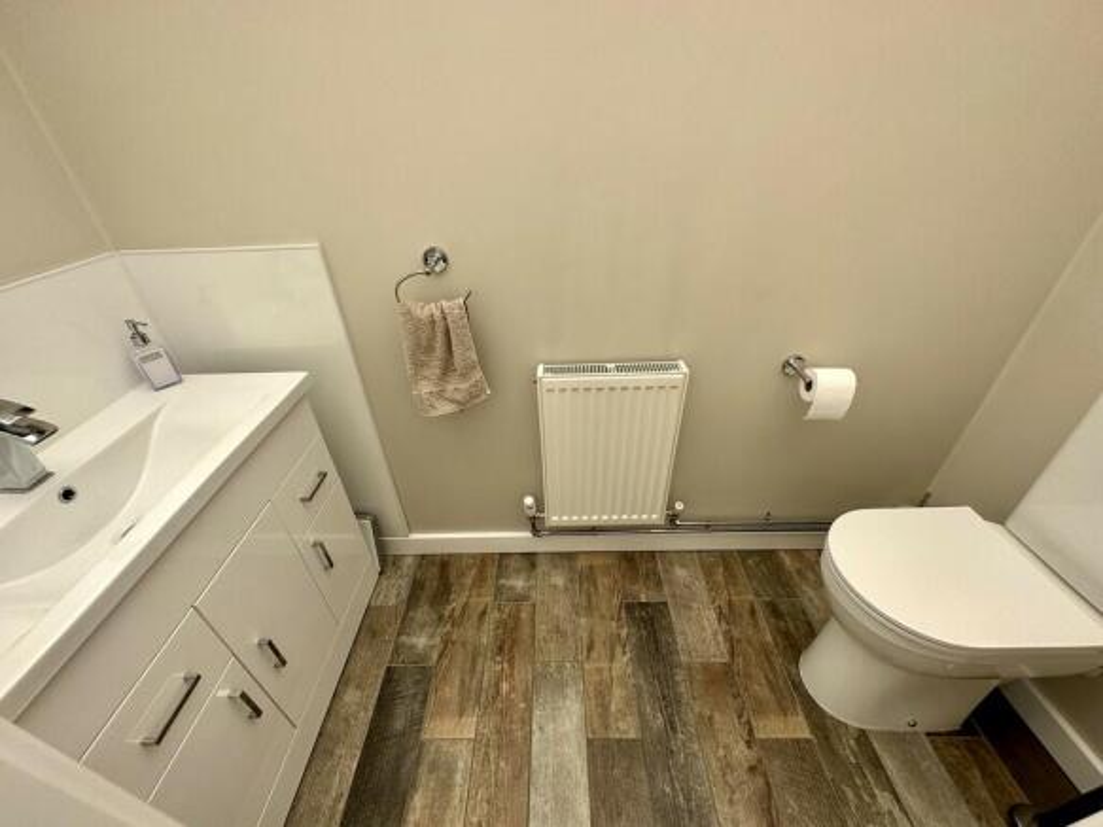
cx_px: 552
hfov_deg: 102.1
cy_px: 414
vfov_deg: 85.7
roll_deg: +1.2
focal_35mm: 14
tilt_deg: -35.9
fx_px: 446
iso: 40
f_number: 2.2
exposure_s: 1/682
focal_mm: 2.22
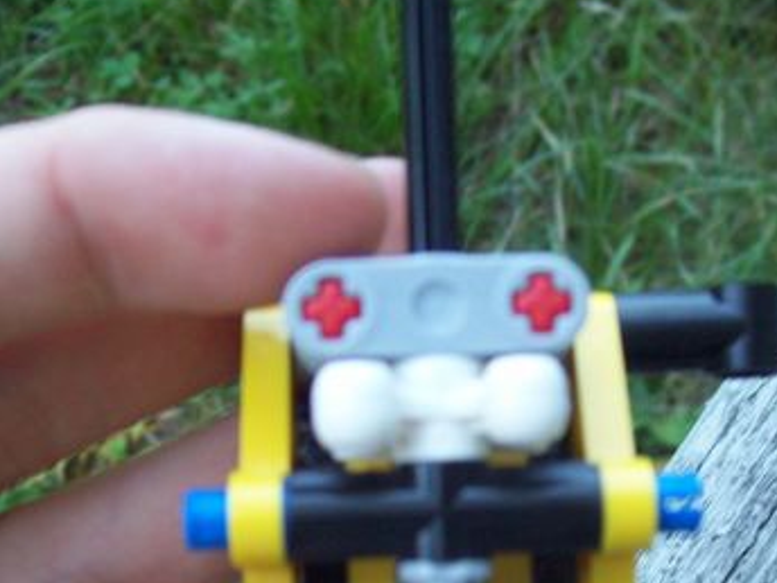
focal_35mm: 67
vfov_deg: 21.6
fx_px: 1504
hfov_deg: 28.9
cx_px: 431
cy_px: 477
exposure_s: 1/66.1
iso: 80
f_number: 2.7
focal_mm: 6
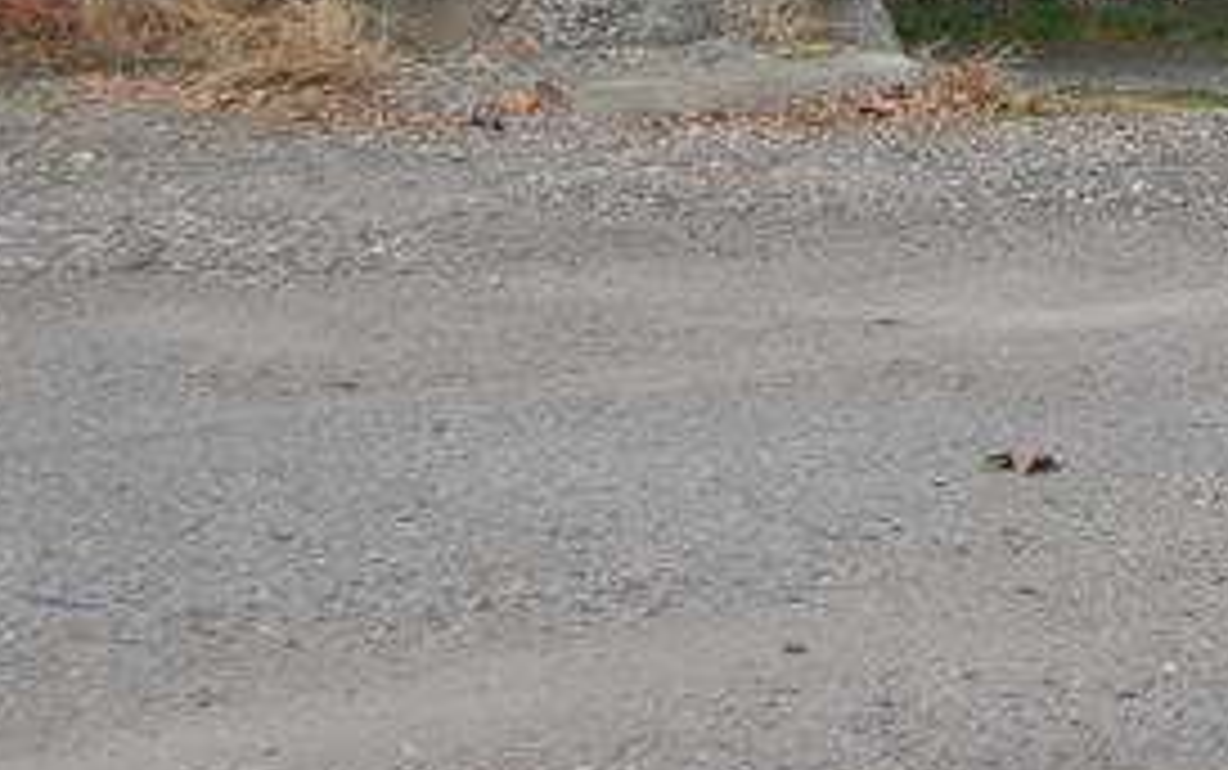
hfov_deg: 13.1
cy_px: -435
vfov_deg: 8.6
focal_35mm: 149
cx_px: 1977
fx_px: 4990
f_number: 5.6
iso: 100
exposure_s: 1/125
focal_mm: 26
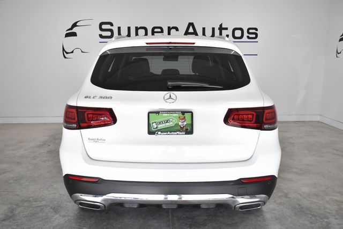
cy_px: 114
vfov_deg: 40.0
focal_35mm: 33
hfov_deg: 57.2
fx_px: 314
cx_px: 172
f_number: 4
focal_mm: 22
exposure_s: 1/1600
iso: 1250
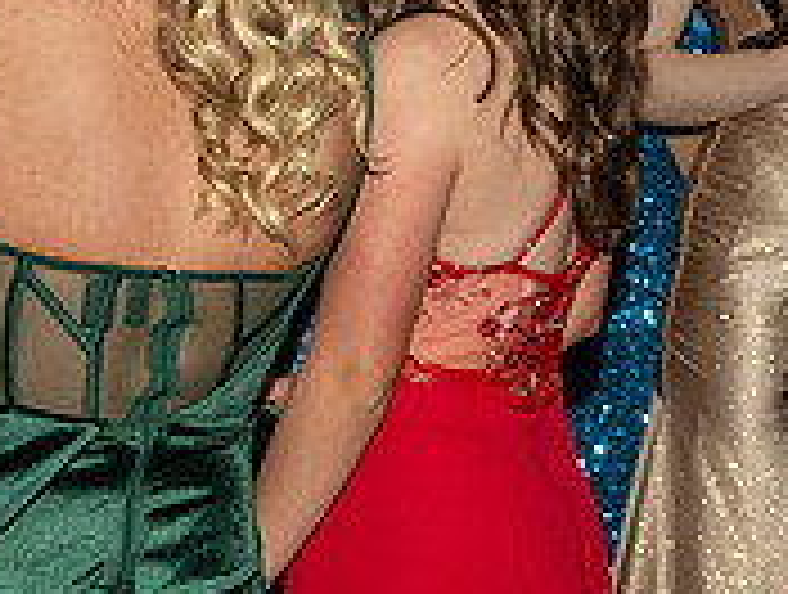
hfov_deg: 8.5
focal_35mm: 233
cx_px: 256
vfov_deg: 6.4
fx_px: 5315
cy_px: 35
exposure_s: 1/160
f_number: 4.5
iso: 500
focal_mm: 44
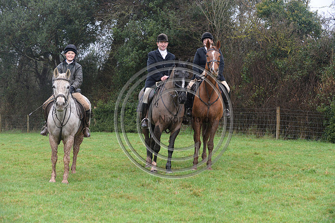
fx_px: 697
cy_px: 112
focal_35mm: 75
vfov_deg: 18.2
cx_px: 168
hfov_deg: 27.0
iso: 1600
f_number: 4
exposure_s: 1/800
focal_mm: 75
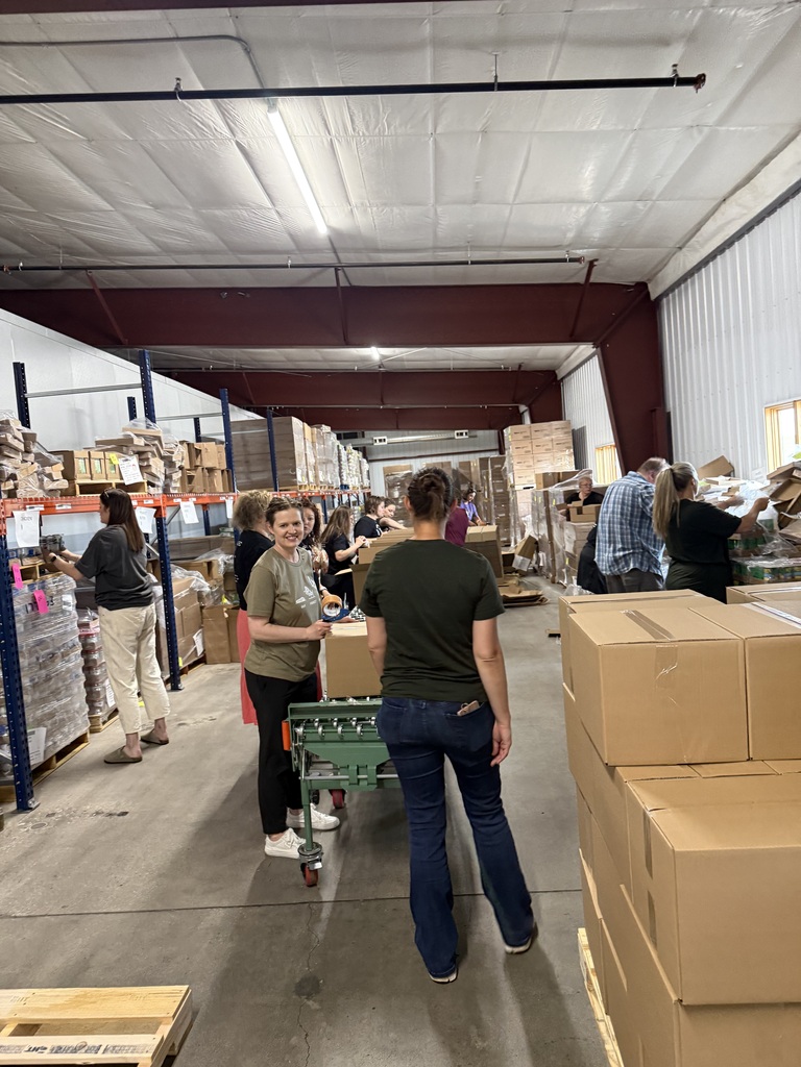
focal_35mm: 24
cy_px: 534
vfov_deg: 71.6
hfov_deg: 56.8
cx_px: 400
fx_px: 740
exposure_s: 1/60
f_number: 1.78
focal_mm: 6.76
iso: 400
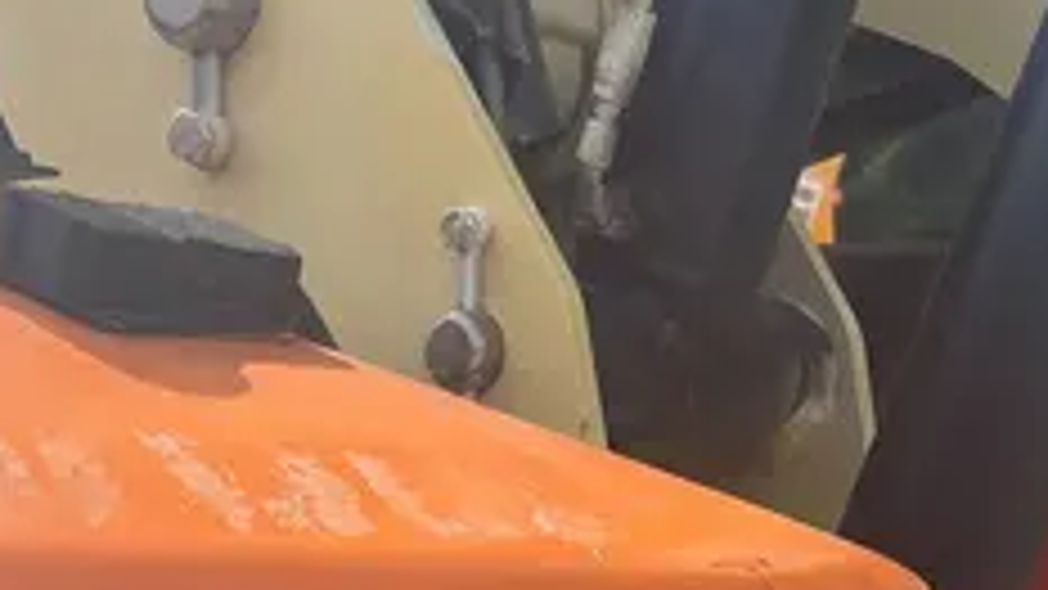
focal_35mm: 89
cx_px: 463
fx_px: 2473
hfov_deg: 23.9
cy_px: 1461
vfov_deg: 11.2
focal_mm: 5.7
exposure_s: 1/1972
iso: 50
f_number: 1.5
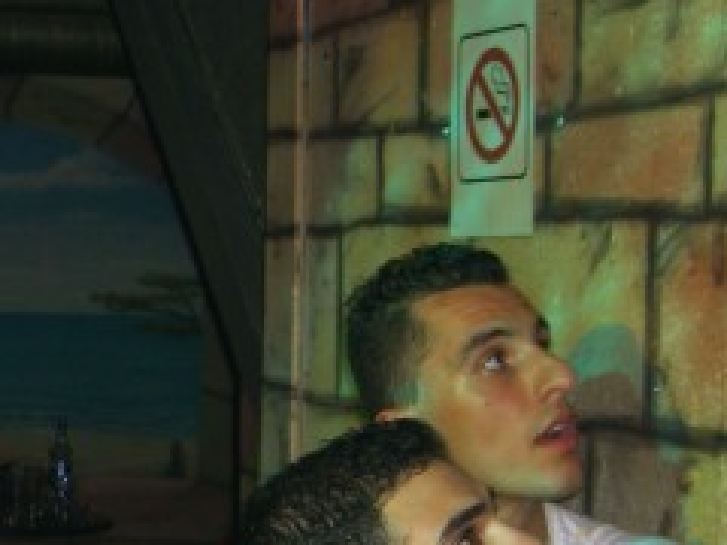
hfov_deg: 16.5
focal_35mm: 115
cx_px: -109
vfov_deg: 12.9
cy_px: 385
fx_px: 2415
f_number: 3.1
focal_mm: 9.5
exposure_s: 1/60
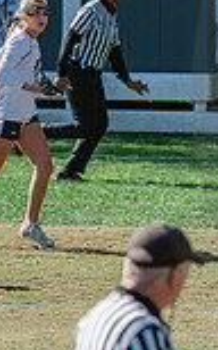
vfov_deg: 2.7
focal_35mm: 770
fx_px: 7333
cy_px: 94
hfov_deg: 1.7
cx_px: 595
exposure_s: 1/1250
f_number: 4.5
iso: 250
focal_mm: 200
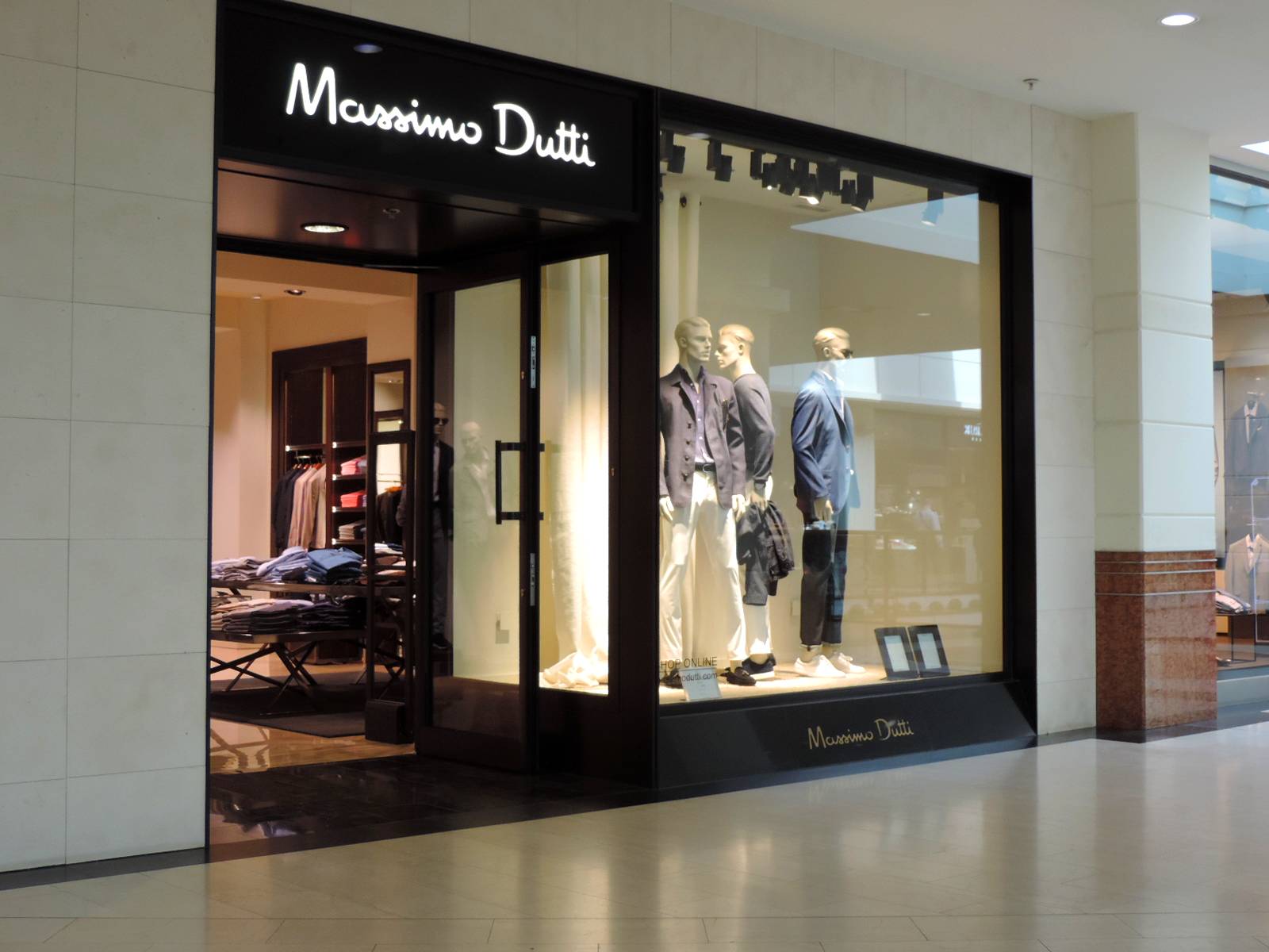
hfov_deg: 40.4
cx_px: 634
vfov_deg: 30.9
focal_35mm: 47
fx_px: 1723
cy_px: 476
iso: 220
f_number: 3.5
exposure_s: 1/50
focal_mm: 8.3
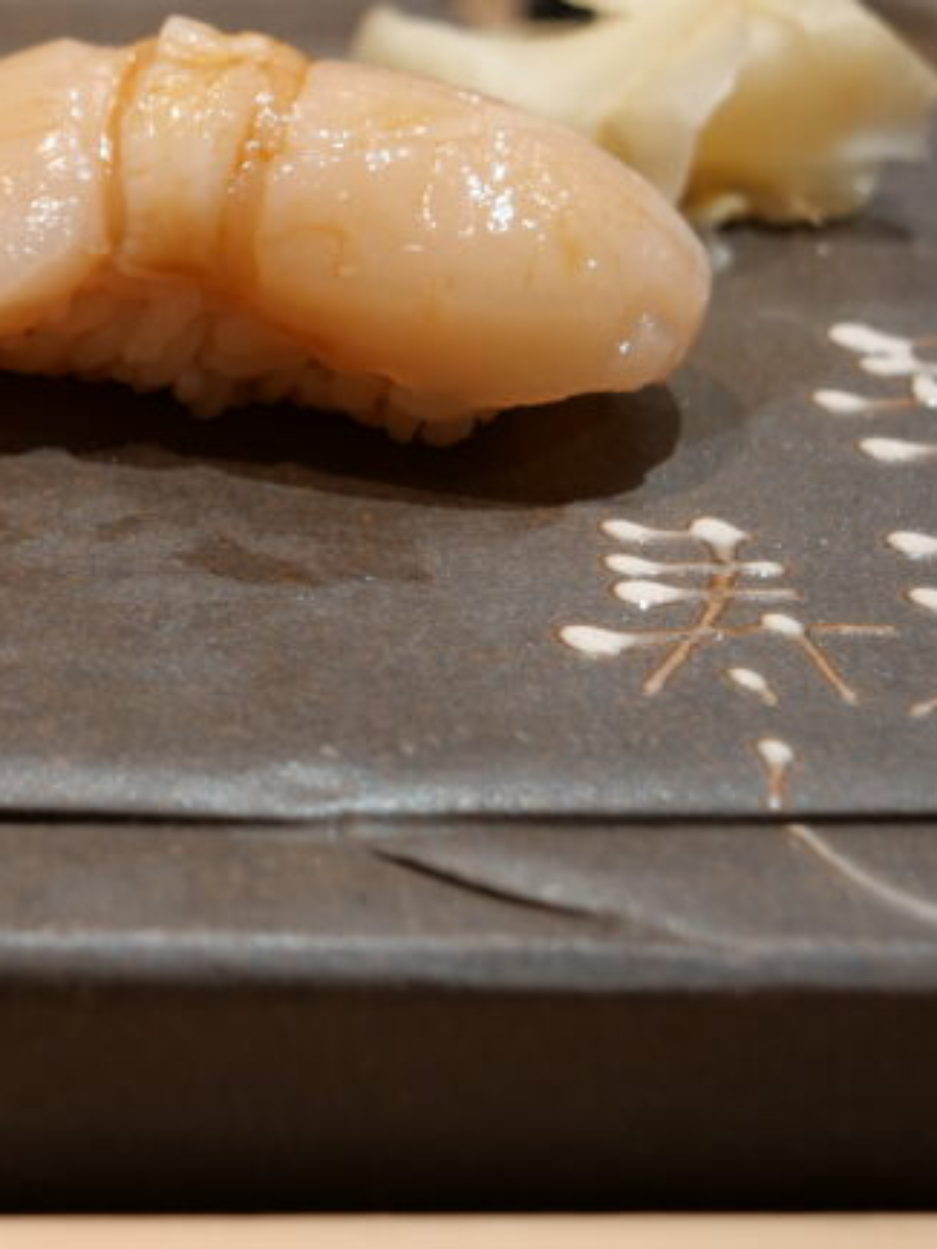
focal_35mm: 104
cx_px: -164
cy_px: 323
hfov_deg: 13.9
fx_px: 3752
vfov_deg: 18.8
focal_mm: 22
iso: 250
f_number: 3.3
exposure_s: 1/60
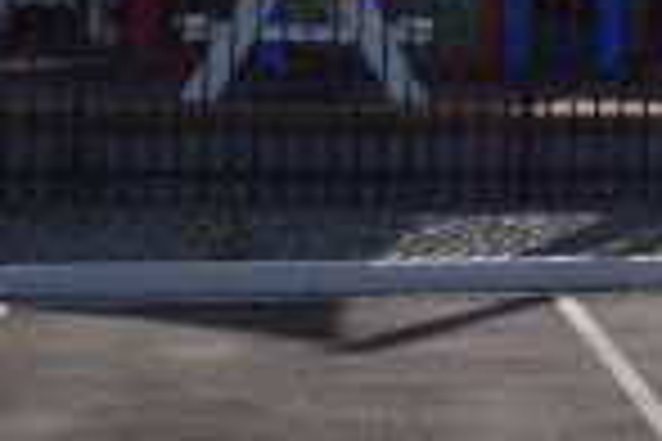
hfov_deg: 13.3
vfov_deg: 9.2
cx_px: 1045
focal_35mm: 144
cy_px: -279
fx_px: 2653
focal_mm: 21
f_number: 13
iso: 100
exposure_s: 1/200
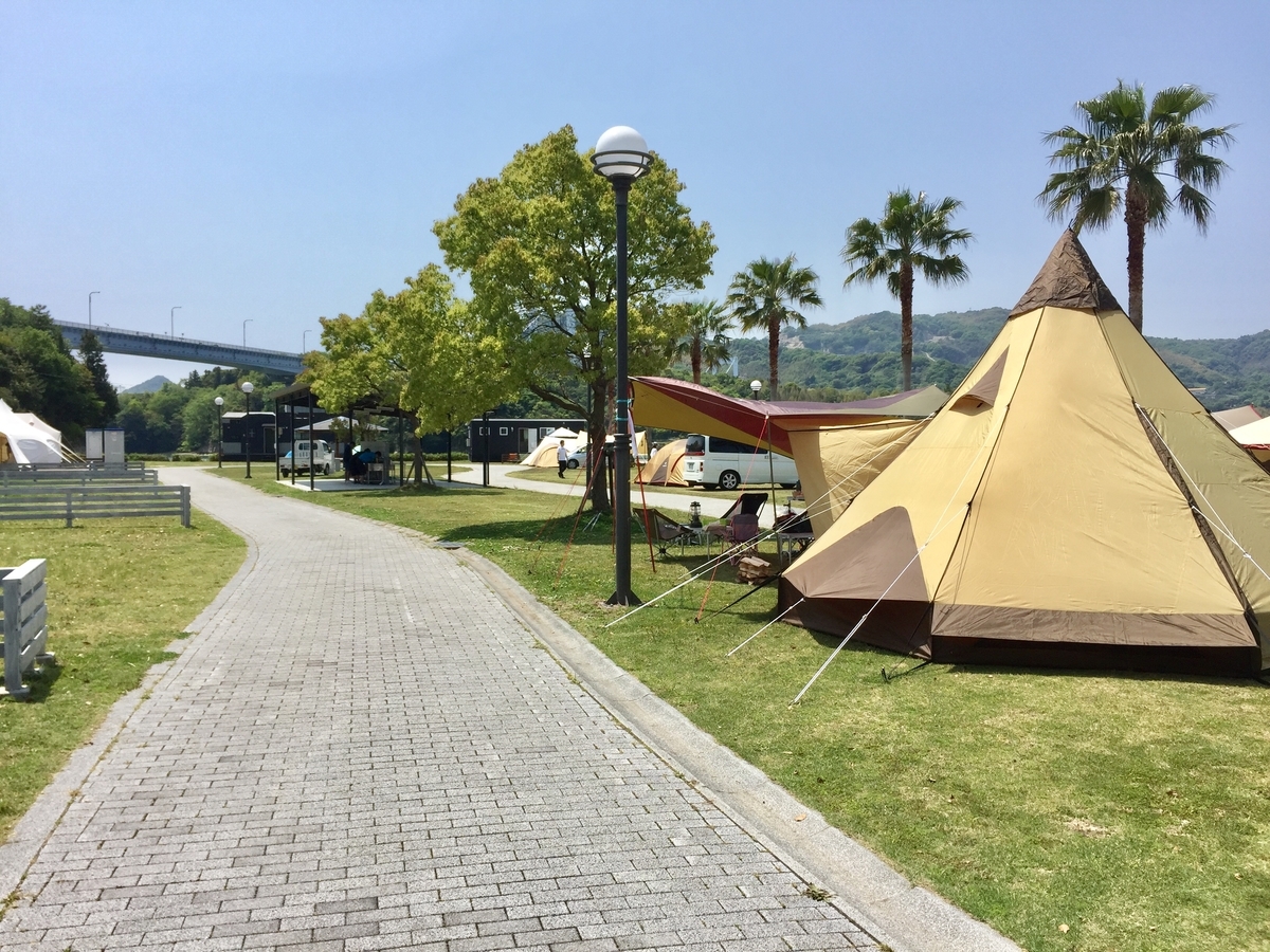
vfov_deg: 48.2
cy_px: 476
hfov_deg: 61.7
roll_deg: -0.1
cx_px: 635
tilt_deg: -1.8
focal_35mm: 29
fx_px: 1064
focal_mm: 4.15
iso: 32
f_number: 2.2
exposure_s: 1/2198
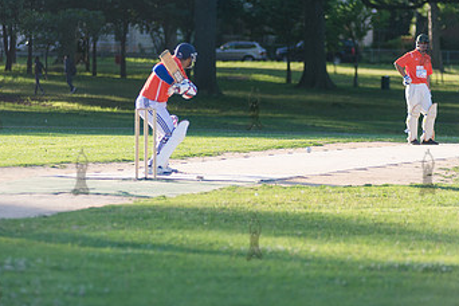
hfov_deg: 7.8
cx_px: 254
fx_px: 3353
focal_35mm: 263
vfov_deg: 5.2
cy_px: 107
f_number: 2.8
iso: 400
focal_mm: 155
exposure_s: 1/2500
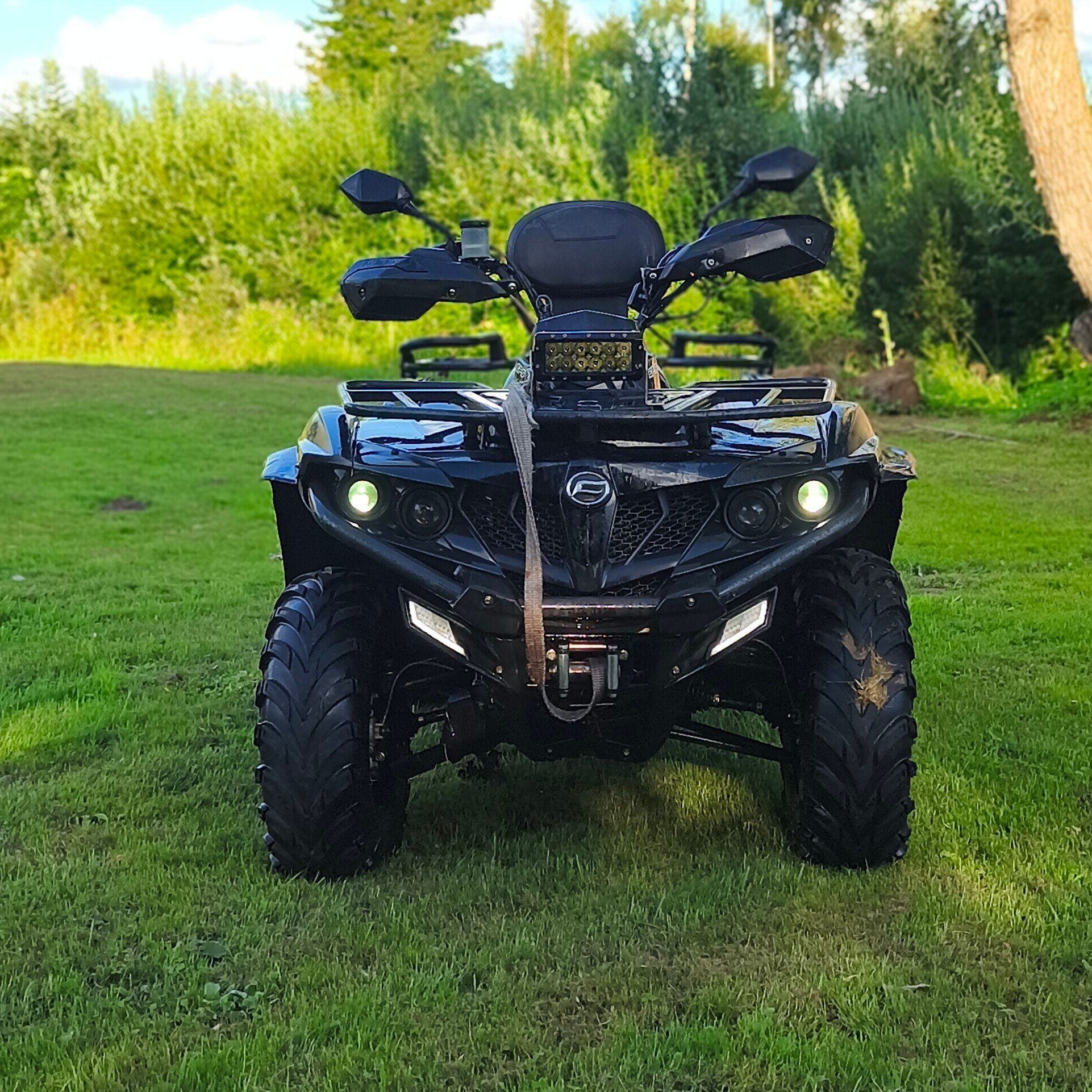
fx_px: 1963
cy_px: 574
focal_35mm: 55
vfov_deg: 31.1
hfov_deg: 31.1
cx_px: 548
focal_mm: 6.18
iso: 50
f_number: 1.65
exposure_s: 1/318
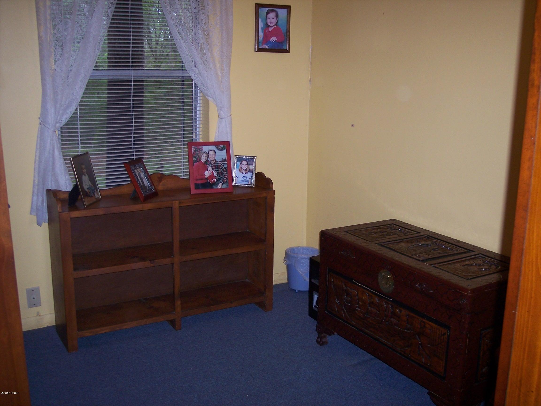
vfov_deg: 36.8
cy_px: 203
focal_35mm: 39
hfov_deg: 47.9
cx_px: 270
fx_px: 610
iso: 100
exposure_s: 1/60
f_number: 2.8
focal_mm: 8
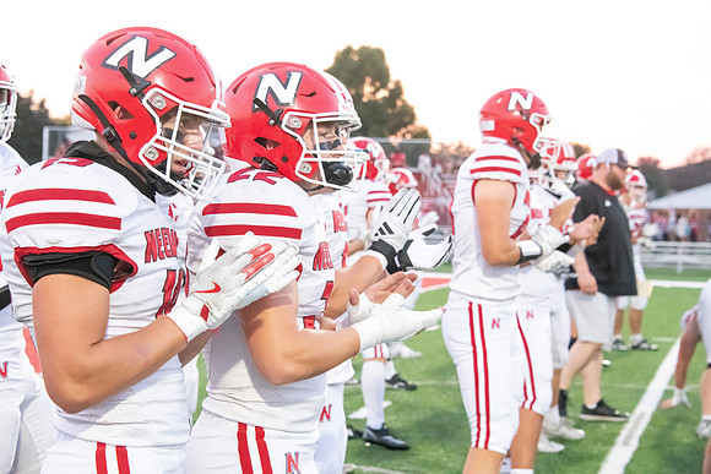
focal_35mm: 92
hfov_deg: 22.1
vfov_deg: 14.9
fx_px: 1817
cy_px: 237
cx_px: 356
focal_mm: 92
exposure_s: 1/500
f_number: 7.1
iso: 10000
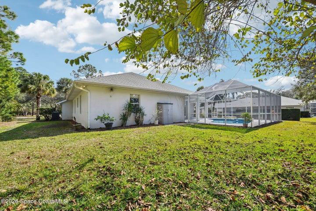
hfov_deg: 104.3
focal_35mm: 14
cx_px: 158
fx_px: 123
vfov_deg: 81.2
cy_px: 106
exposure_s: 1/800
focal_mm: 14
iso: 400
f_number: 8
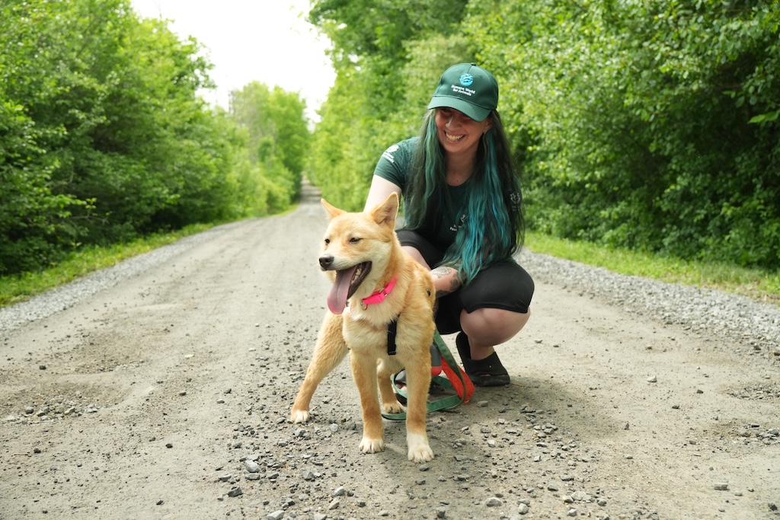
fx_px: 878
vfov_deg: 33.0
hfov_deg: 47.9
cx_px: 390
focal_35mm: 40
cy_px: 260
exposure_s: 1/125
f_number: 3.5
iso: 500
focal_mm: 27
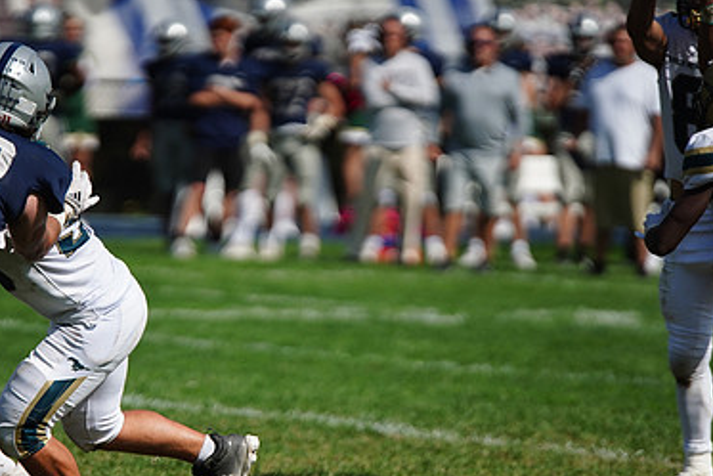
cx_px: 250
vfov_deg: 3.0
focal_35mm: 466
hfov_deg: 4.4
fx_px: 9232
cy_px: 303
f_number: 2.8
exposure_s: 1/8000
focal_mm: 300
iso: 400
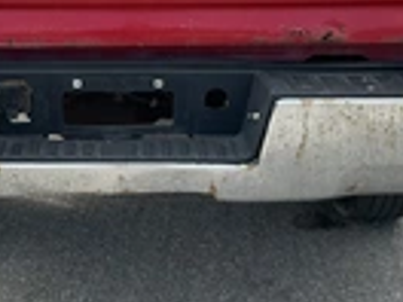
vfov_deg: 16.7
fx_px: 990
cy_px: -43
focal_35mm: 85
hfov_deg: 22.8
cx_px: 101
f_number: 1.8
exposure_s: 1/635
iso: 25
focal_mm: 3
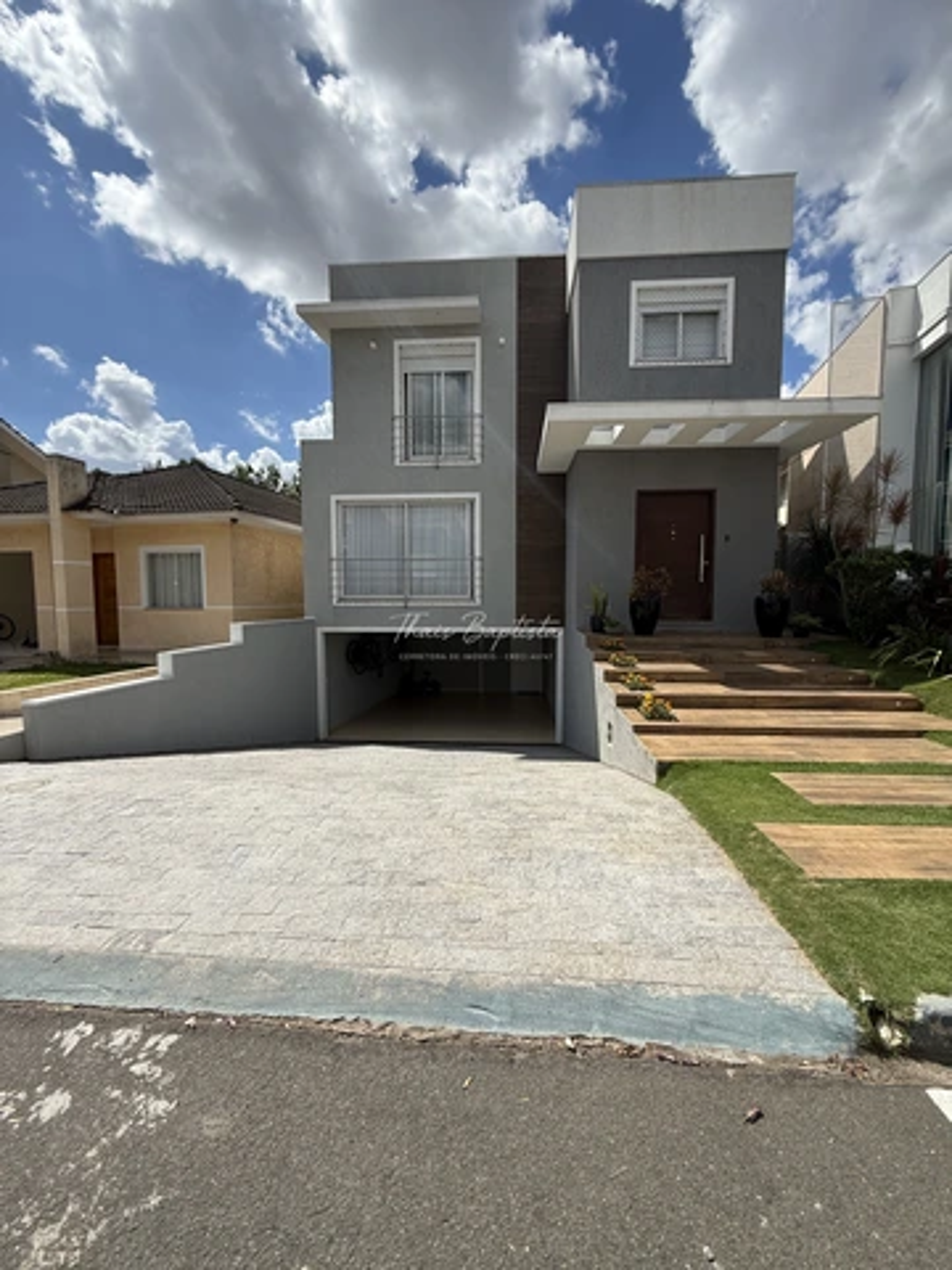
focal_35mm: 14
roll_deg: -0.3
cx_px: 476
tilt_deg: -4.1
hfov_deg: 85.7
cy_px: 635
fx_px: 513
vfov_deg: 102.1
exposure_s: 1/2506
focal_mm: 2.22
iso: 50
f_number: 2.2
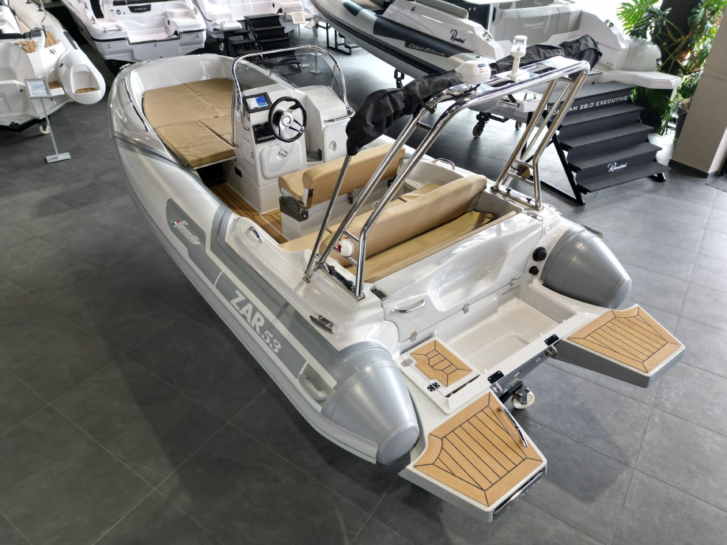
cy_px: 272
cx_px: 364
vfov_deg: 56.8
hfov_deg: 71.6
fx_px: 504
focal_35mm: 24
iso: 110
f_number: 1.7
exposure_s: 1/50
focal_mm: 6.72
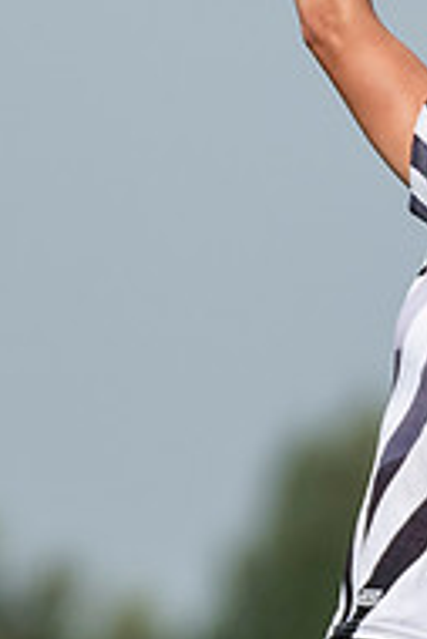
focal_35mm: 2165
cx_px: -645
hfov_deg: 0.6
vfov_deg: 1.0
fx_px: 38446
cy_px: 323
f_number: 4
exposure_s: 1/1250
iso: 100
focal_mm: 310
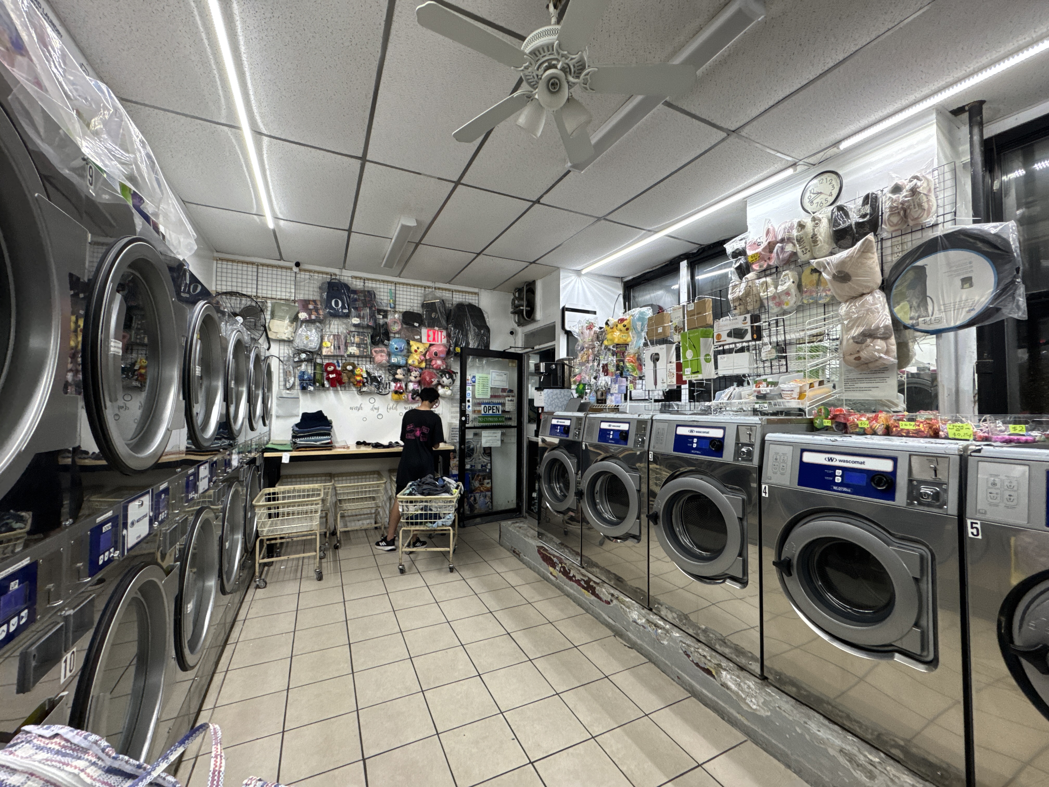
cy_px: 394
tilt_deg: +3.0
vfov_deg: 85.7
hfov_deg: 102.1
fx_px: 424
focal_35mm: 14
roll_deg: -0.7
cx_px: 524
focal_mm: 2.22
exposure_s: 1/120
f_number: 2.2
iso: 320
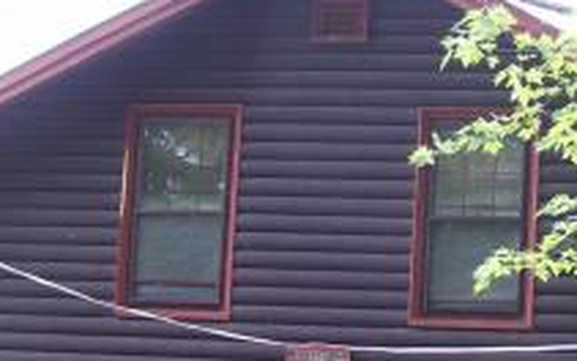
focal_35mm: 105
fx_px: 1652
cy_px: 397
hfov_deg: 19.6
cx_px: 479
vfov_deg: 12.3
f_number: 2.7
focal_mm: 6
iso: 80
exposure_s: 1/66.4
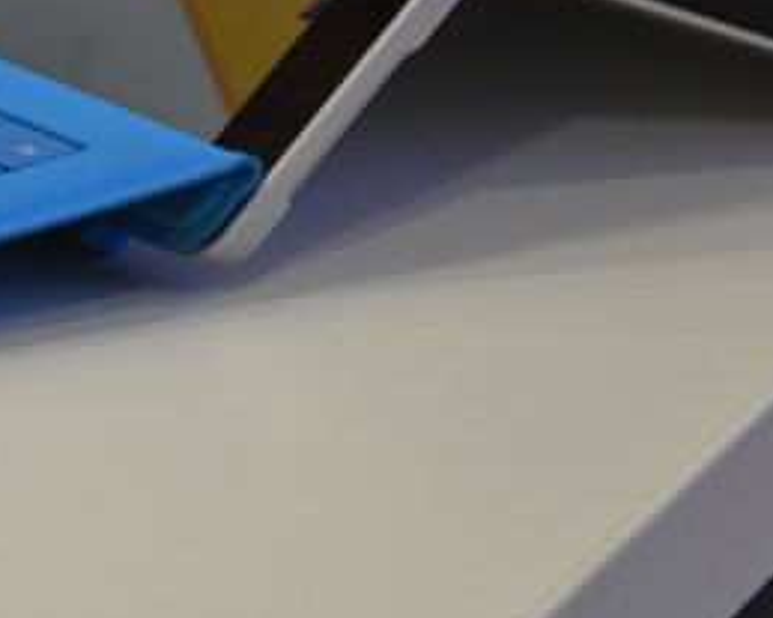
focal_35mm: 284
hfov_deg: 6.8
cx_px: -221
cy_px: -190
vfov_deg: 5.4
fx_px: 6488
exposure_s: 1/15
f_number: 5.6
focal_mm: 55
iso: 450
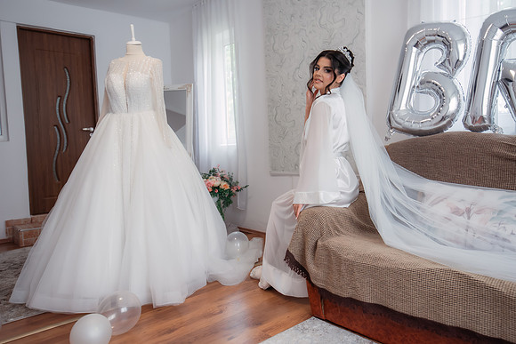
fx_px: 373
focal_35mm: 26
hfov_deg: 69.4
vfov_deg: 49.6
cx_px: 258
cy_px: 172
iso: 1250
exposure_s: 1/250
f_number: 3.5
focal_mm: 26
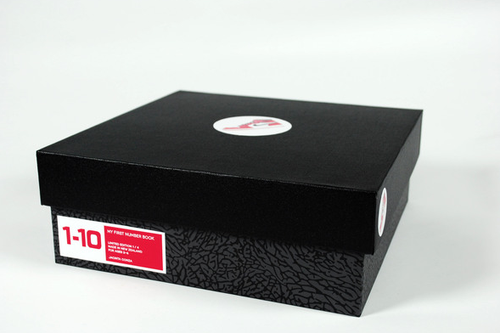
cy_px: 165
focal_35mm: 49
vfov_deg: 27.5
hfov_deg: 40.4
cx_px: 247
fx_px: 680
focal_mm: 32
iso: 400
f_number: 5.6
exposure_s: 1/100
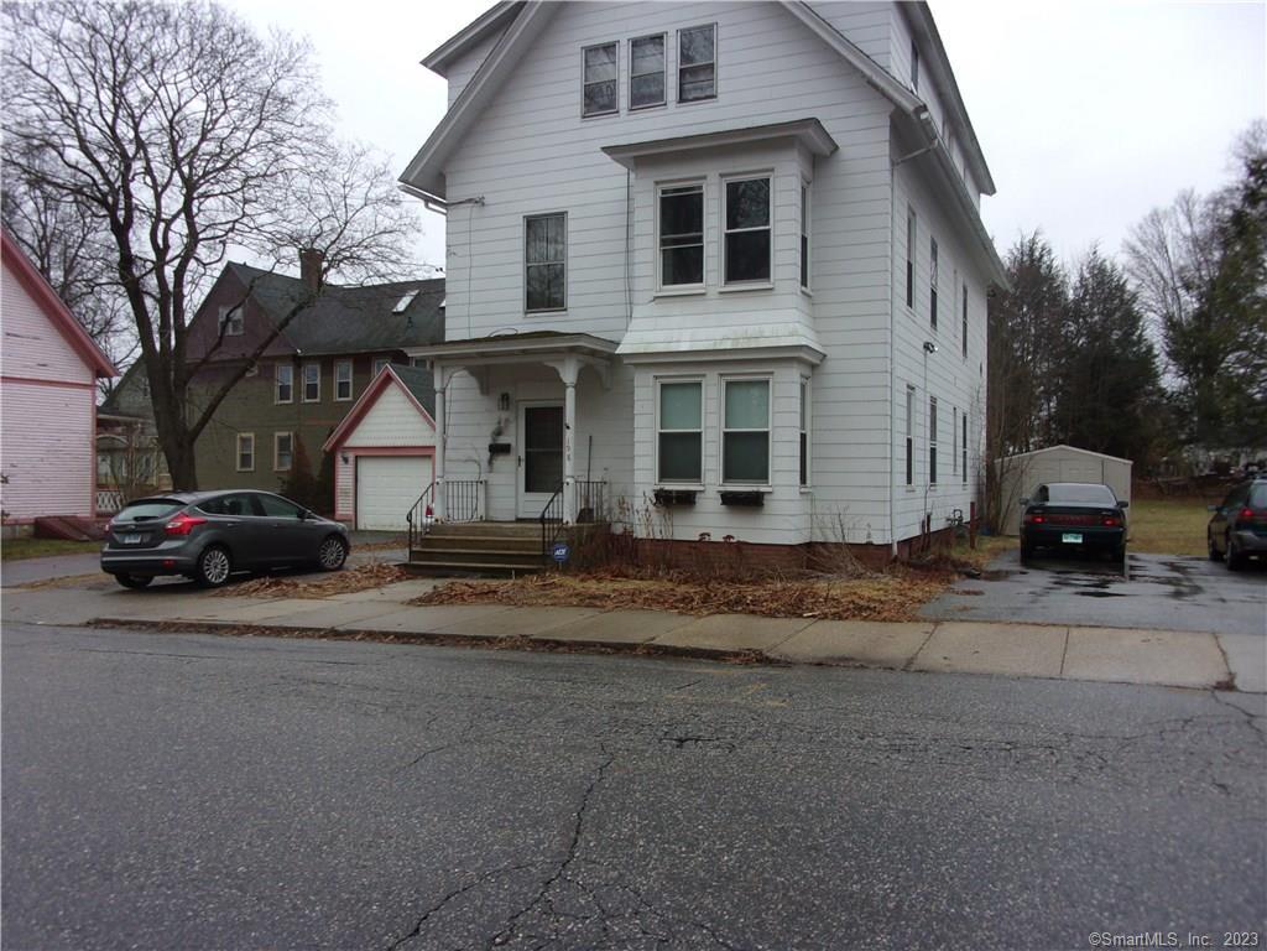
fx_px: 1025
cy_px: 476
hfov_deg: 63.4
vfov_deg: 49.7
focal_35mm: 28
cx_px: 634
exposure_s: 1/50
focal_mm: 5.1
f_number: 3.9
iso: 80
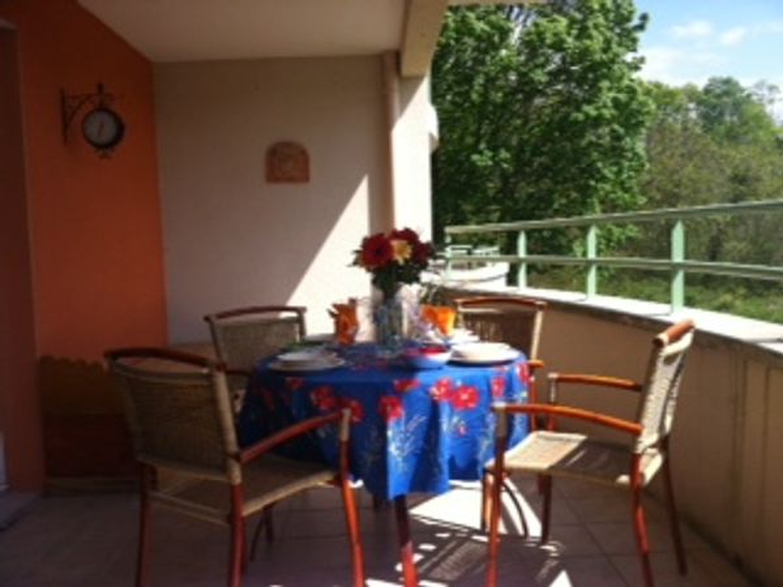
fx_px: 792
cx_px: 392
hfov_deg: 52.6
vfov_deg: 40.7
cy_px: 294
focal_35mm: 35
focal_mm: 3.85
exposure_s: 1/862
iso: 80
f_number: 2.8
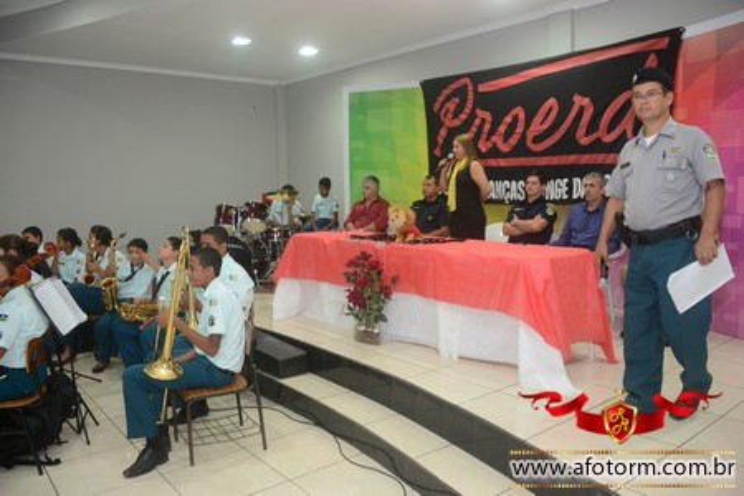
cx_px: 372
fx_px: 620
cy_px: 248
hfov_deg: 61.9
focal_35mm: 30
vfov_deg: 43.6
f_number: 3.5
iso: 1600
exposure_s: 1/80
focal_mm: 20
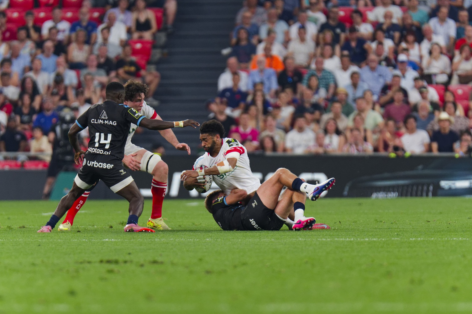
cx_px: 246
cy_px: 166
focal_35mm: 538
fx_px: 7051
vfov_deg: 2.6
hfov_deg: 3.8
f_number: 2.8
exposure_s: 1/1250
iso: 1000
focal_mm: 300
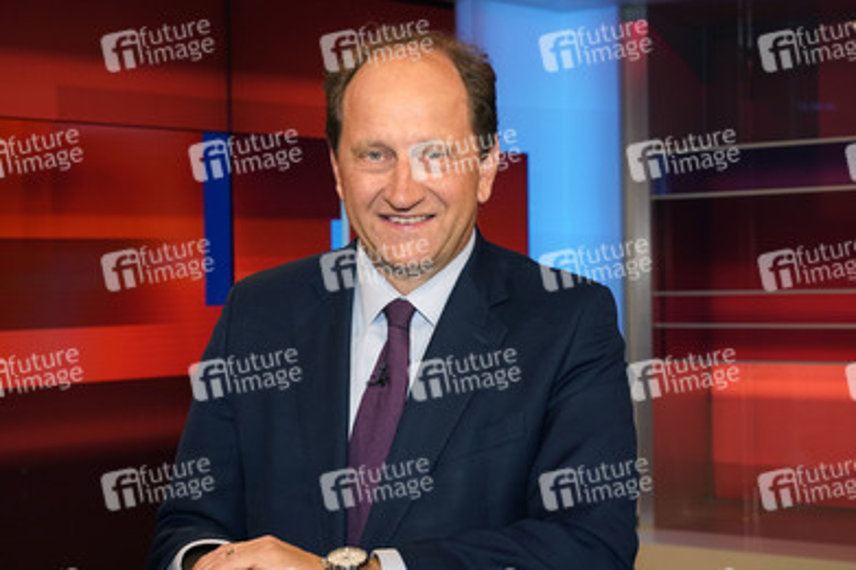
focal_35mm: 45
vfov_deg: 29.8
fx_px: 1069
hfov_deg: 43.6
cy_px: 320
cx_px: 406
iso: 1600
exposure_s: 1/160
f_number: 4.5
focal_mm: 39
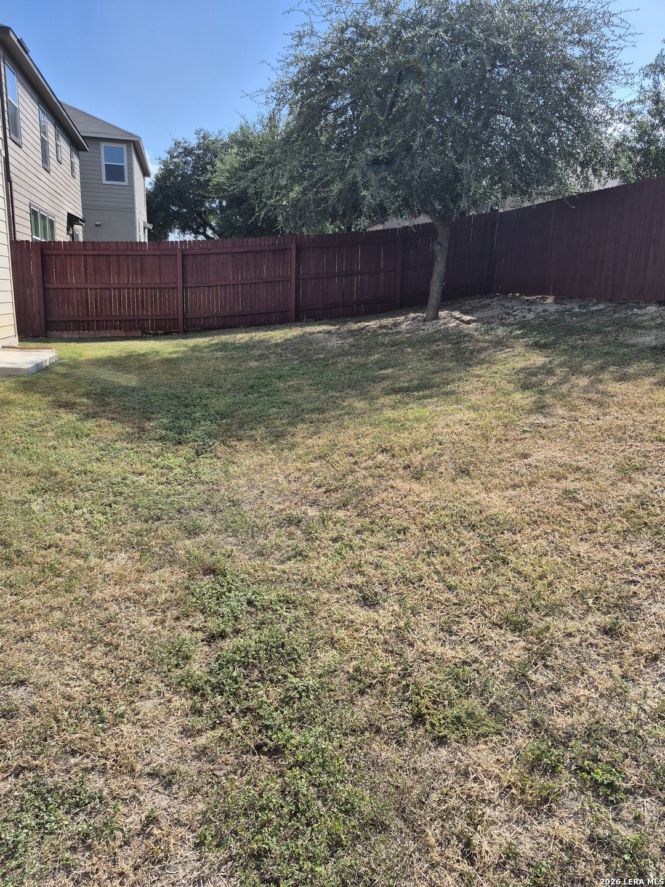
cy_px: 444
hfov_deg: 58.9
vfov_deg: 73.9
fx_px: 589
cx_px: 332
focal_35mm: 23
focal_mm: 5.4
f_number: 1.8
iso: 25
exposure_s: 1/1544
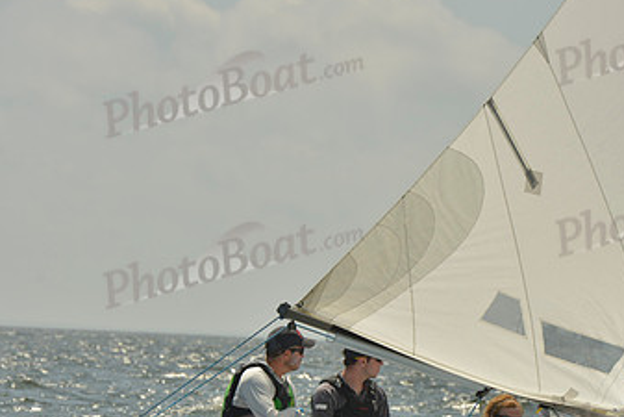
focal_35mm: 301
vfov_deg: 4.6
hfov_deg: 6.8
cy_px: 331
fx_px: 5219
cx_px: 461
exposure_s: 1/1250
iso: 200
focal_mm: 175
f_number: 9
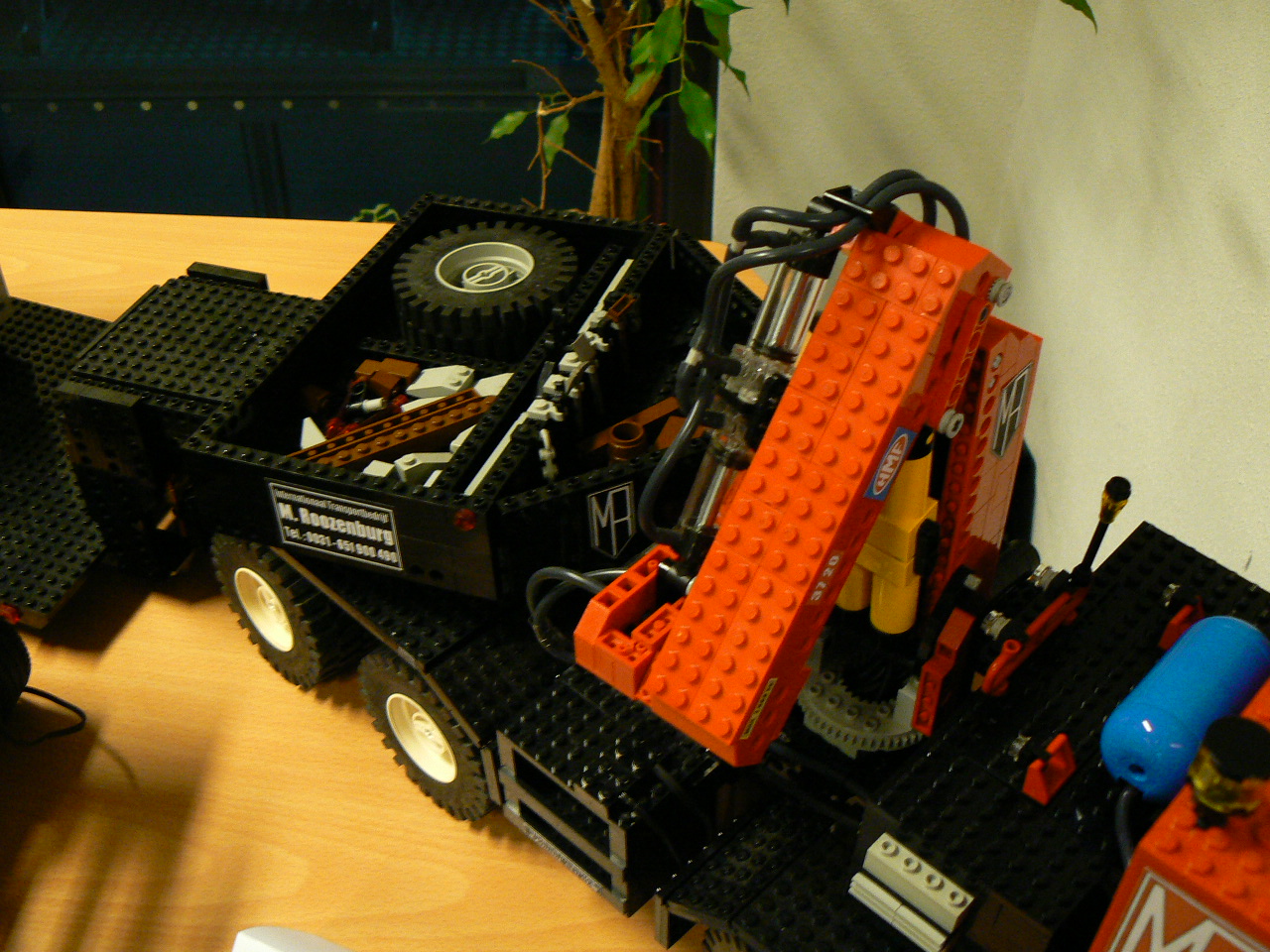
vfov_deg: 38.7
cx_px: 635
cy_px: 476
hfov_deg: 50.1
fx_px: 1357
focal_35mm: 37
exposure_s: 1/10
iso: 200
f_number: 2.8
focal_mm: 6
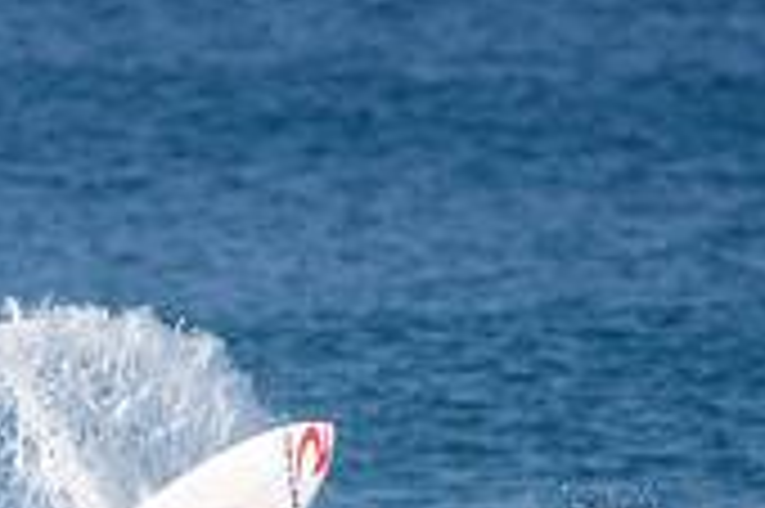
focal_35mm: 1757
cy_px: 699
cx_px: 27
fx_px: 37300
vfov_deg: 0.8
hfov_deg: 1.2
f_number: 5.6
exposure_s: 1/2000
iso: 280
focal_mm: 500
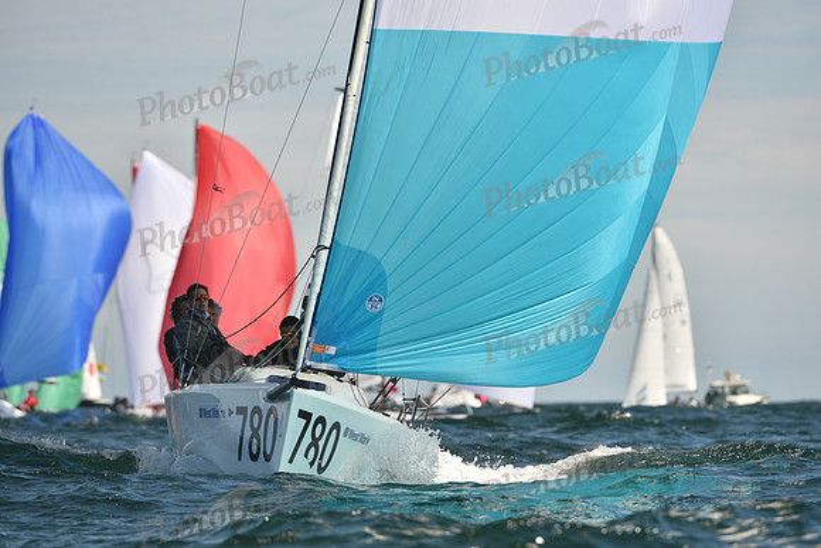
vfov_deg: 3.4
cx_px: 410
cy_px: 274
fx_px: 9124
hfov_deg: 5.2
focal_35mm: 400
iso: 250
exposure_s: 1/1250
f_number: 6.3
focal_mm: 400
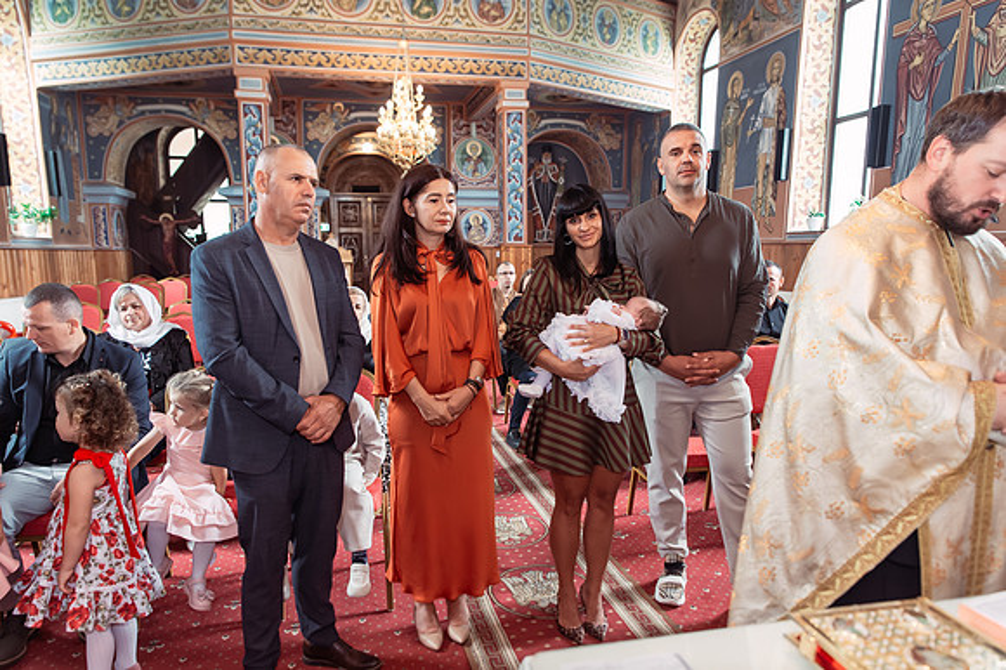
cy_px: 335
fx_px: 711
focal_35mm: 25
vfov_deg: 50.4
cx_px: 503
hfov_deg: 70.6
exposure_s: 1/250
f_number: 3.5
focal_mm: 24
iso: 2500
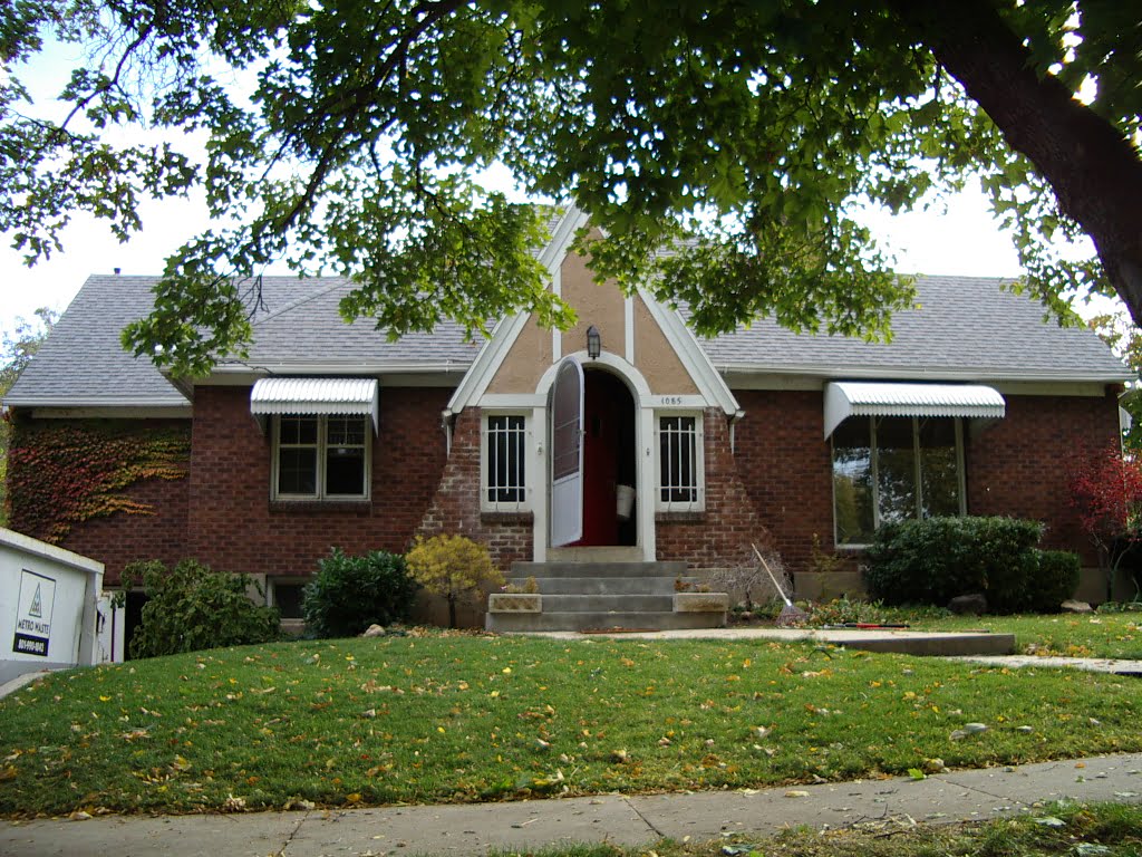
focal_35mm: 38
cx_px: 571
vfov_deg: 37.7
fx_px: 1254
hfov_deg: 49.0
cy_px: 428
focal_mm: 5.8
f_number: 2.6
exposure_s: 1/160
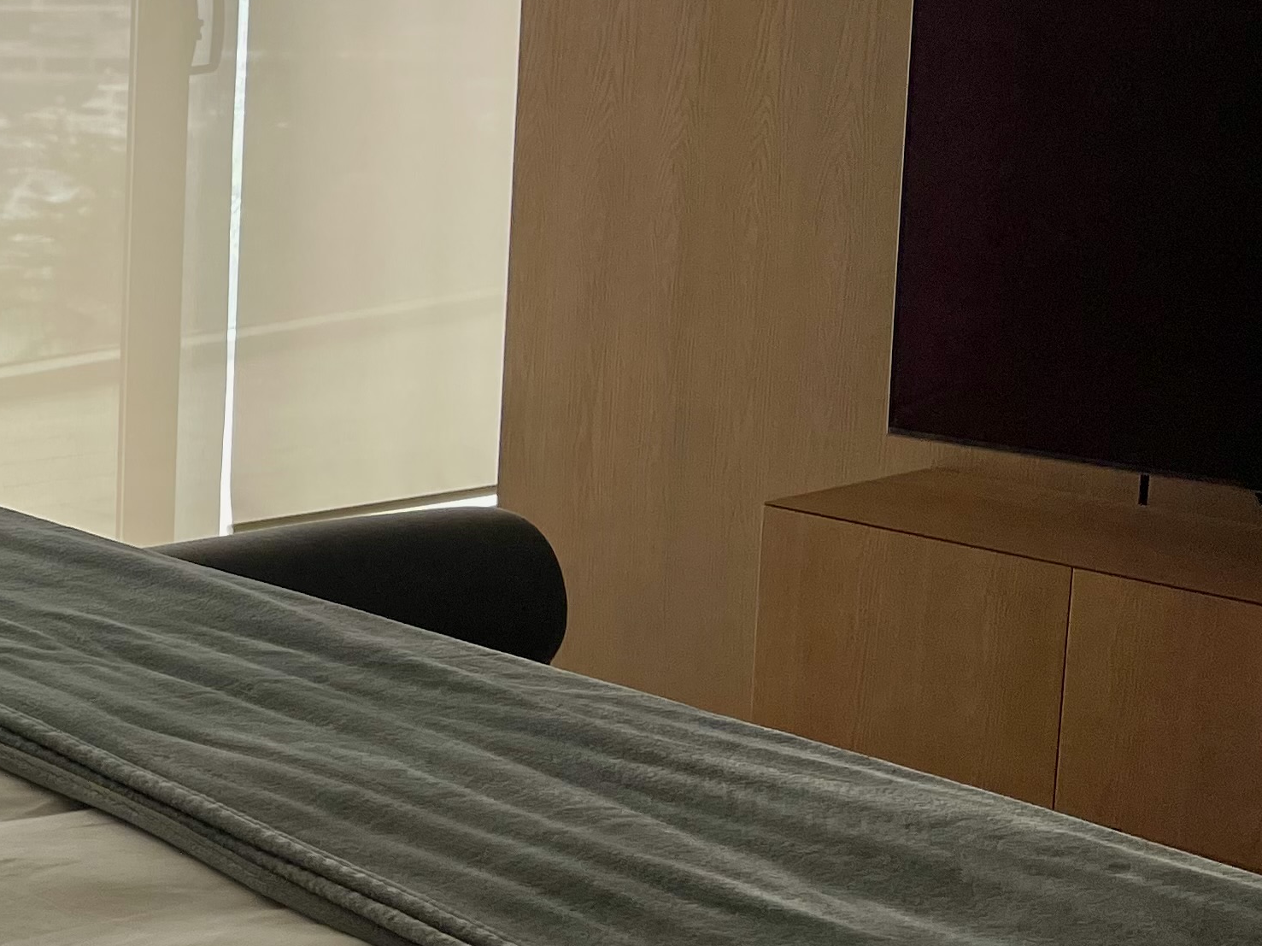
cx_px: -340
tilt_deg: -10.9
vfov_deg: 20.7
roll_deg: +0.4
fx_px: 2588
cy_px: 438
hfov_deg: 24.3
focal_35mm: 71
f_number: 1.6
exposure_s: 1/709
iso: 50
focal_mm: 5.1
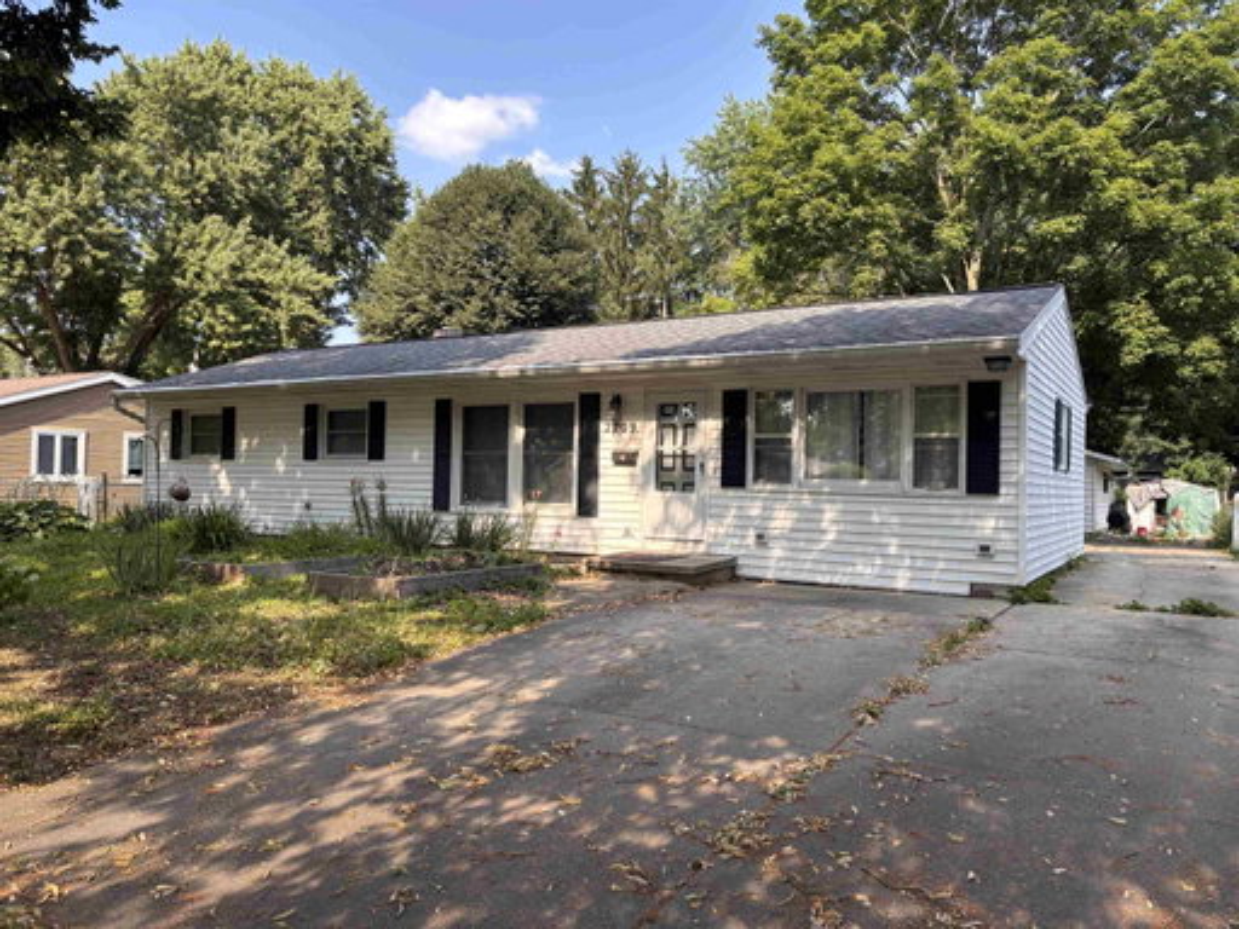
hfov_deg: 67.3
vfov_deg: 53.1
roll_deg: -1.3
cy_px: 464
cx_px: 620
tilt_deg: +1.6
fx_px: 931
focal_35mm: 26
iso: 50
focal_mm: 5.96
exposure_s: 1/587
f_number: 1.6
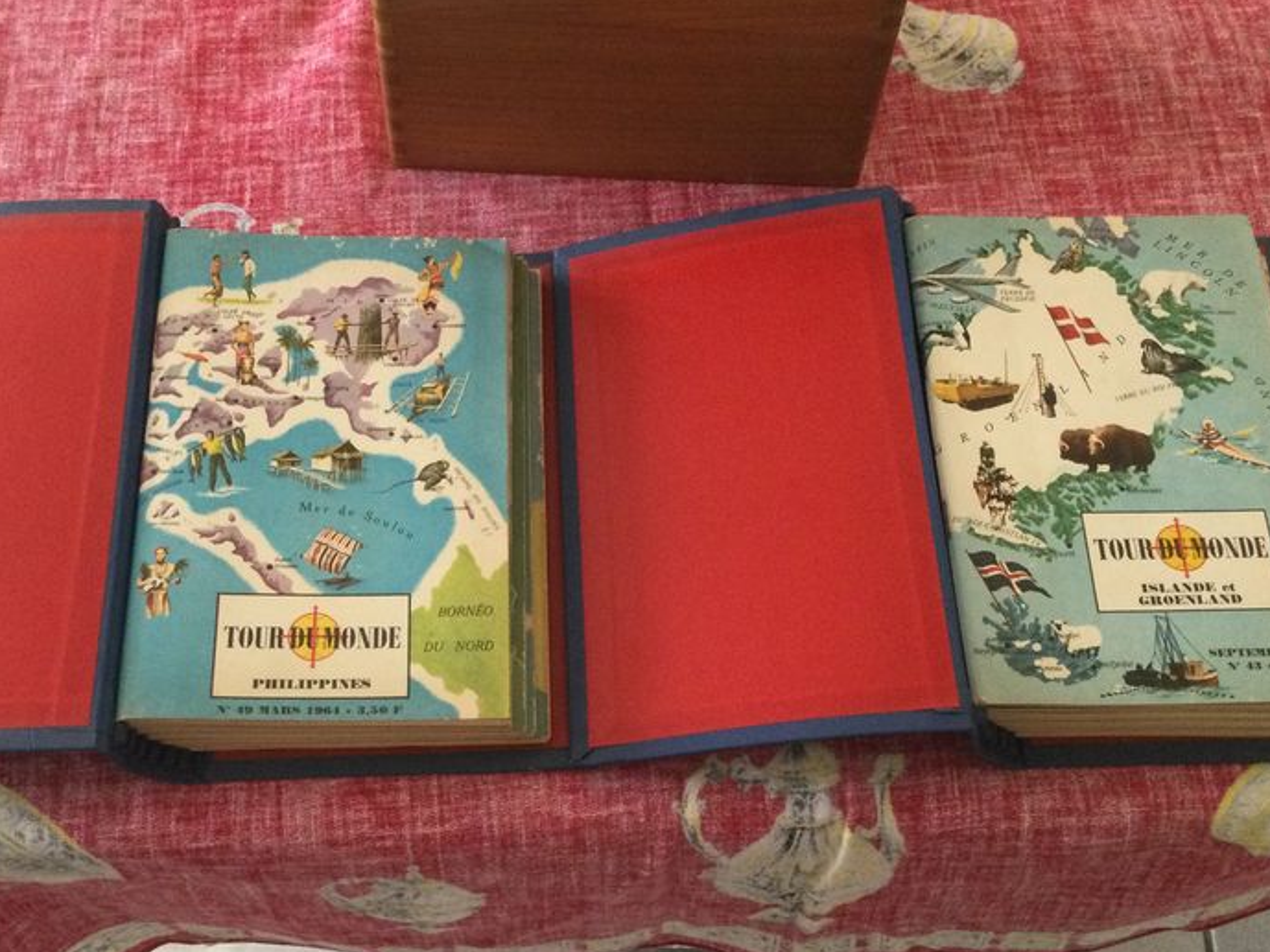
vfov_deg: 32.2
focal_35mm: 45
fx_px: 1651
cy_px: 503
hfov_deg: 42.0
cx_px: 547
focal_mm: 3.3
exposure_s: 1/33
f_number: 2.4
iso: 160
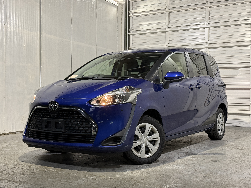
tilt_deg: +0.0
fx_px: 348
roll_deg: -0.4
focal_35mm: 48
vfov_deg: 30.3
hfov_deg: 39.7
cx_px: 126
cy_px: 94
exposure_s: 1/60
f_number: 1.78
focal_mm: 6.76
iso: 160
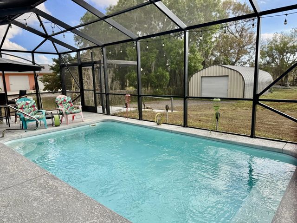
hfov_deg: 71.6
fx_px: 206
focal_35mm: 24
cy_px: 112
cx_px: 148
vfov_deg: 56.8
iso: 80
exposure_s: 1/693
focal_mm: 6.76
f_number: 1.78
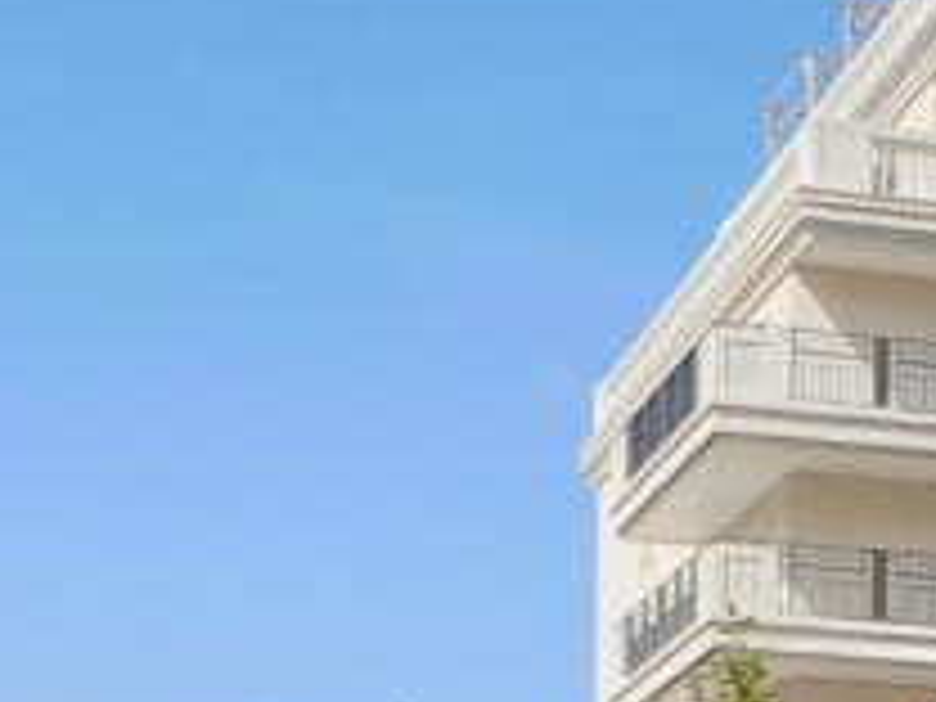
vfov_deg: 14.1
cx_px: 963
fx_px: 2704
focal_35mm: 100
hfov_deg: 19.0
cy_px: 958
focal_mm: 4.3
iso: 50
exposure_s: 1/781
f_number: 2.4
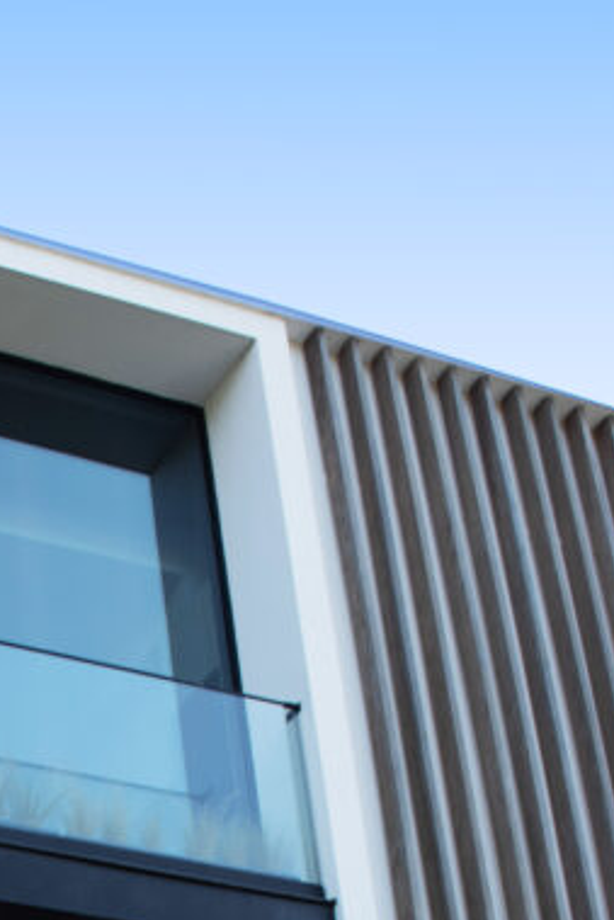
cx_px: -210
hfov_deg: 17.4
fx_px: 1866
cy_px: 1158
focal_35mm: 73
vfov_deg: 24.6
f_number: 7.1
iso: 100
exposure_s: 1/100
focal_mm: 18
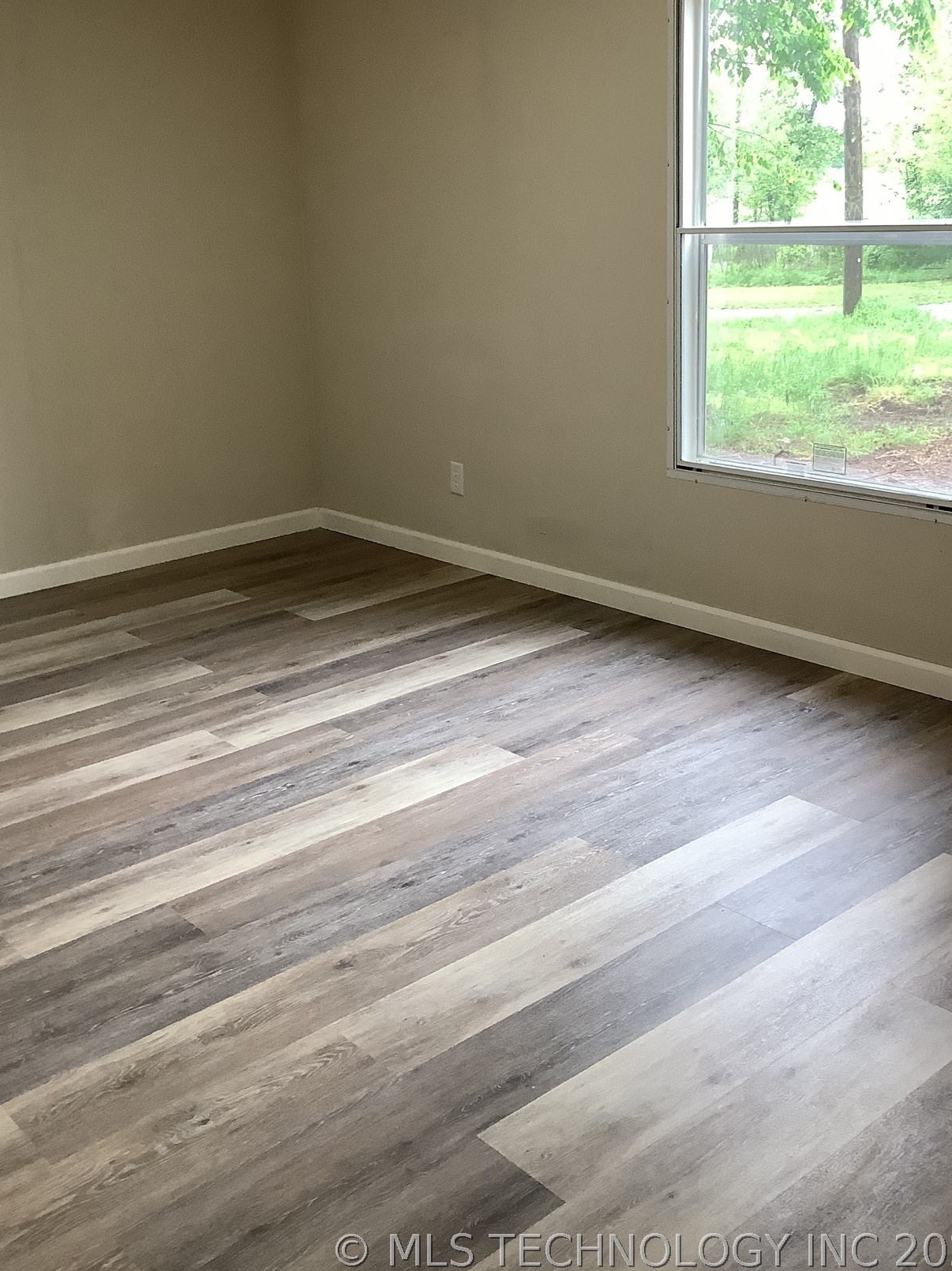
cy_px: 527
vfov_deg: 49.9
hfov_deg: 38.6
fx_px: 1357
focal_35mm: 37
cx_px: 445
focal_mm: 3.3
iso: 125
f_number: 2.4
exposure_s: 1/60
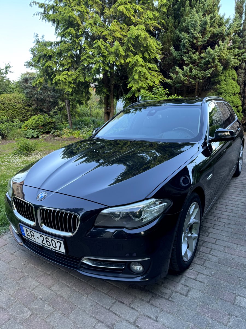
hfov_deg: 56.8
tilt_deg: -13.8
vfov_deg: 71.6
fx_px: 227
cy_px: 164
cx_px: 123
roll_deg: +0.8
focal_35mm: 24
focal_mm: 6.76
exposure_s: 1/121
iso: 80
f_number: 1.78
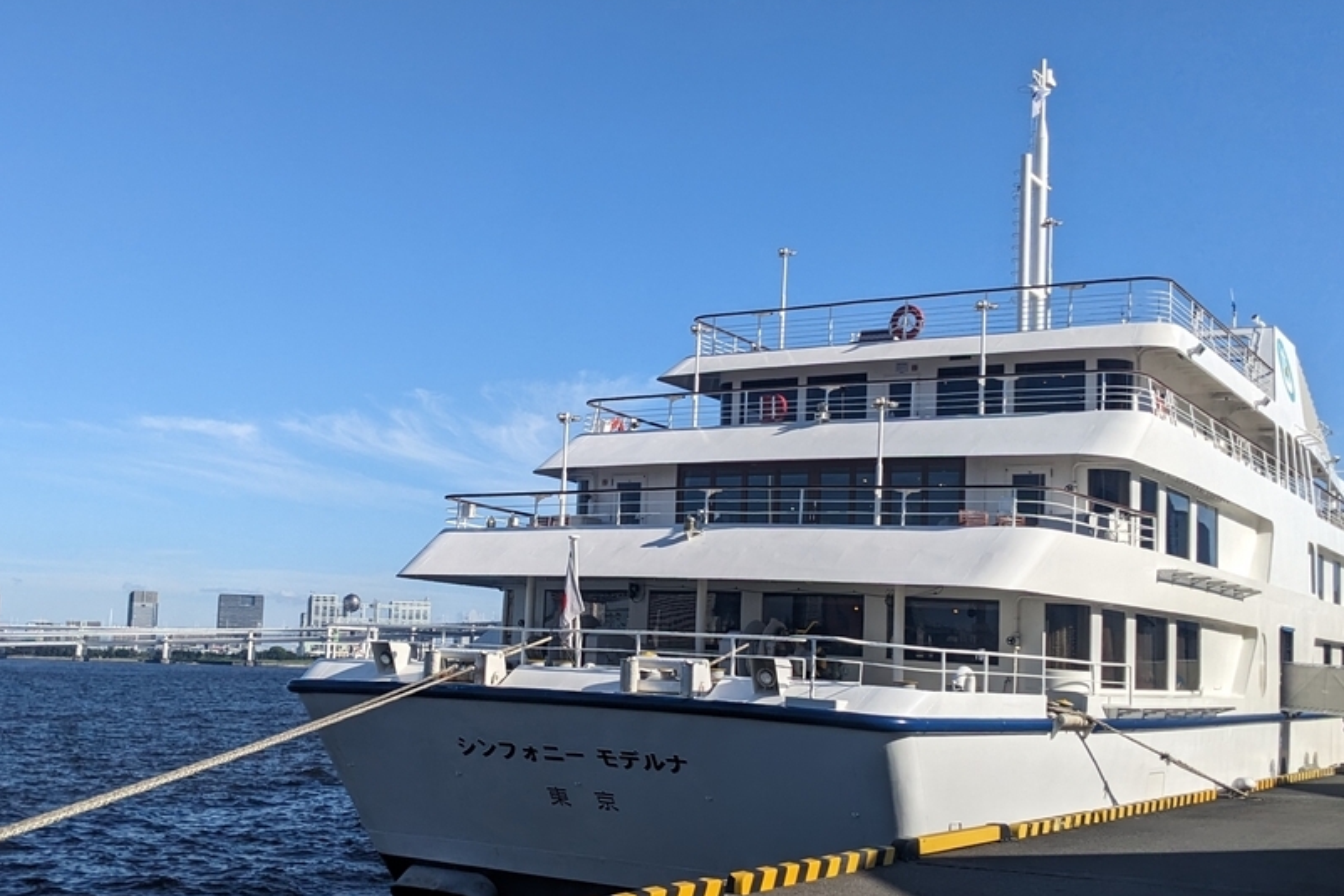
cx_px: 680
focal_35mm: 42
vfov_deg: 31.9
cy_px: 467
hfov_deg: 46.4
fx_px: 1568
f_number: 1.73
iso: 58
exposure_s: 1/5848
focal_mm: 4.38
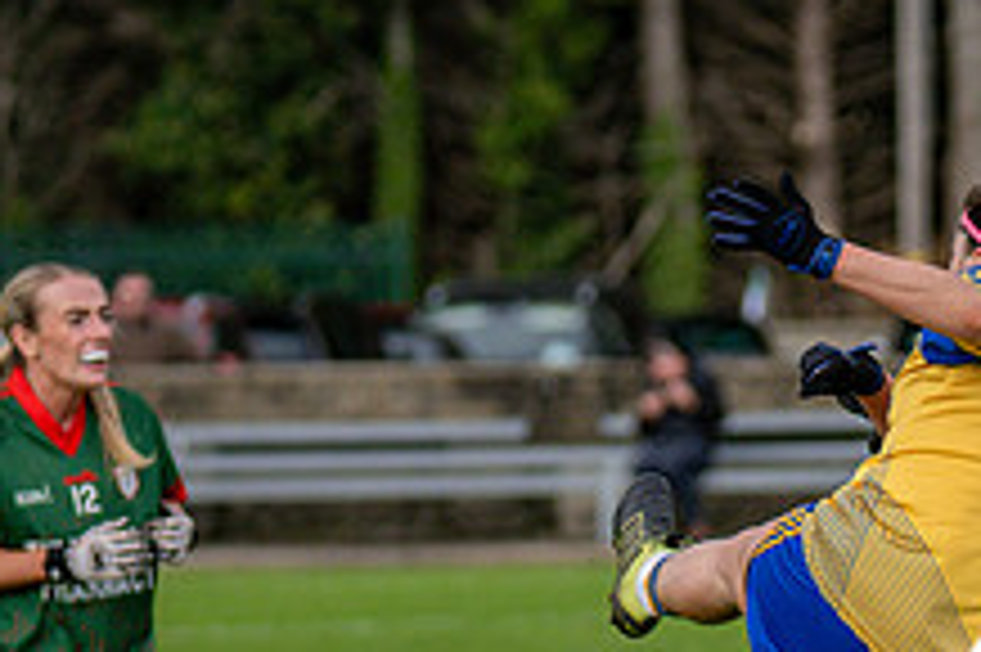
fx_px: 14622
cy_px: 778
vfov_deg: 2.6
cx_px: 1107
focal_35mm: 537
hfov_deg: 3.8
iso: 450
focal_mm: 135
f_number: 2.8
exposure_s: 1/5000
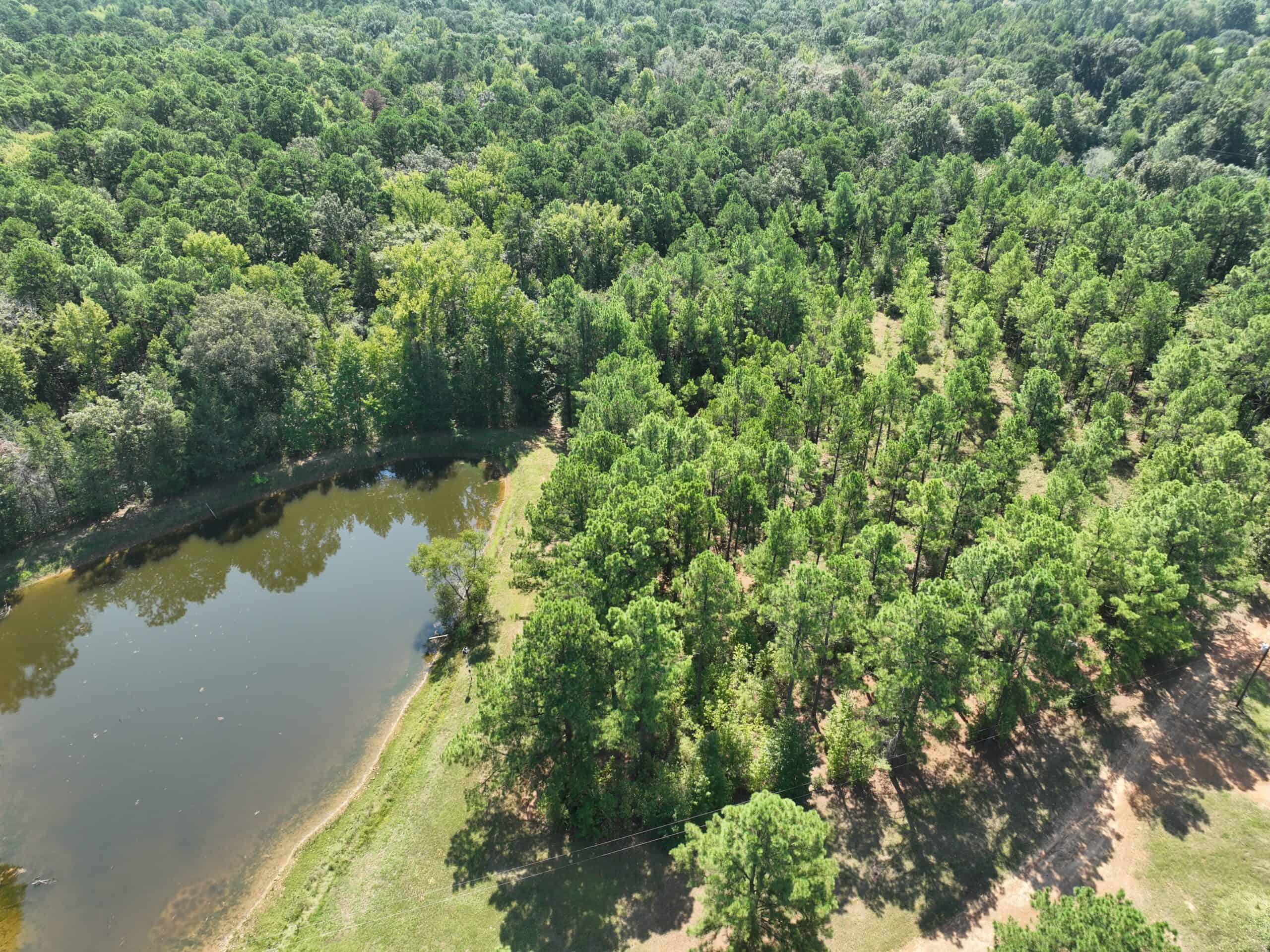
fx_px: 880
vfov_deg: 56.8
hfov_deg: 71.6
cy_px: 476
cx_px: 635
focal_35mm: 24
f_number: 2.8
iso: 100
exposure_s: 1/500
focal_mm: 12.29
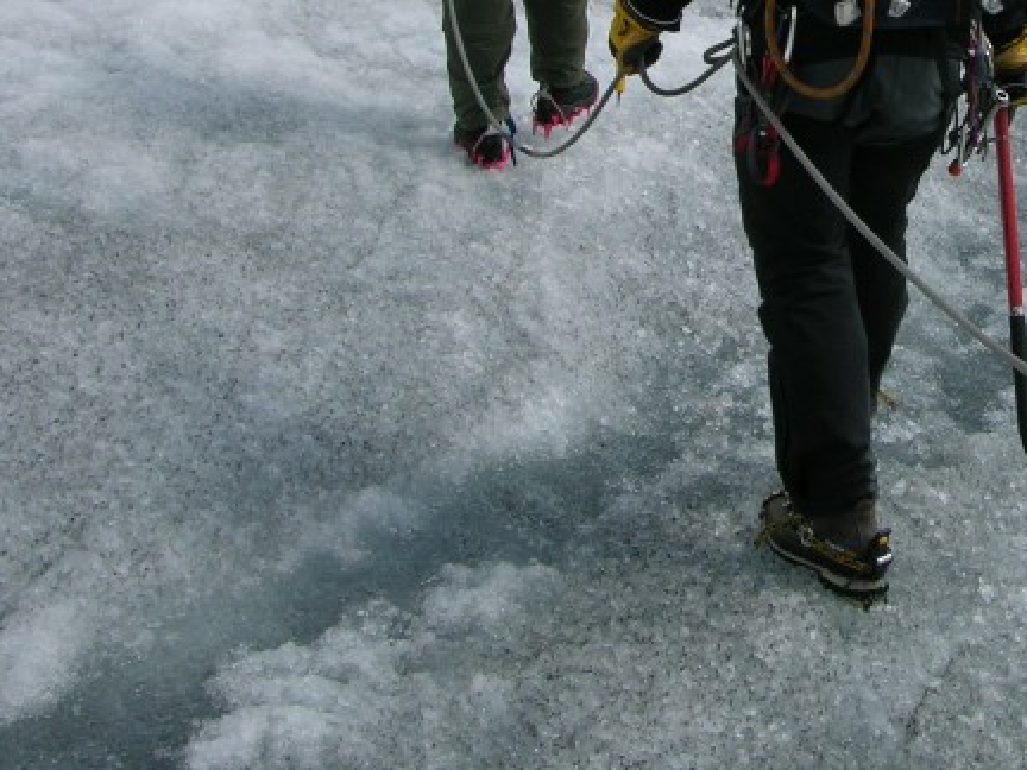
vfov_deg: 17.3
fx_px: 2462
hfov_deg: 23.1
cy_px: -38
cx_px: 889
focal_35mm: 83
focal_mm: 8.9
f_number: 6.3
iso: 50
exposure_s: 1/280
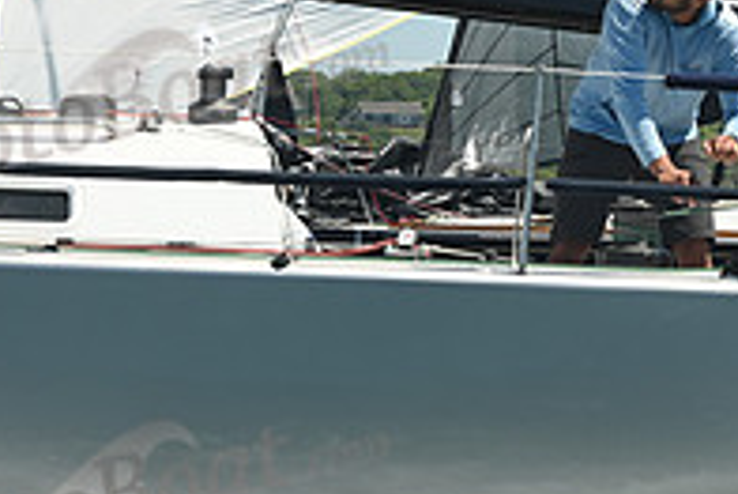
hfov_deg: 9.2
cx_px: 587
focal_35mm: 222
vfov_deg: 6.2
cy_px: 251
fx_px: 4554
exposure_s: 1/1000
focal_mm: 75
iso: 320
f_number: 8
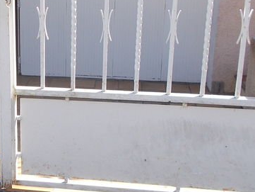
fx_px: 531
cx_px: -4
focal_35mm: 72
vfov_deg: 20.4
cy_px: 86
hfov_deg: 25.6
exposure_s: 1/400
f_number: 3.2
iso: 80
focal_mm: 4.6
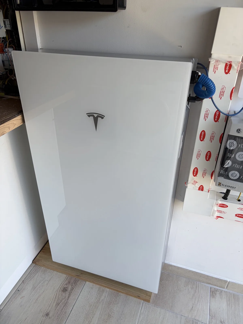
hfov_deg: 53.1
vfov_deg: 67.3
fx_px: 243
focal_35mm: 26
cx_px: 122
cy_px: 162
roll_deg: -1.3
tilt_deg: -31.1
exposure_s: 1/244
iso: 40
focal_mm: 5.96
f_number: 1.6
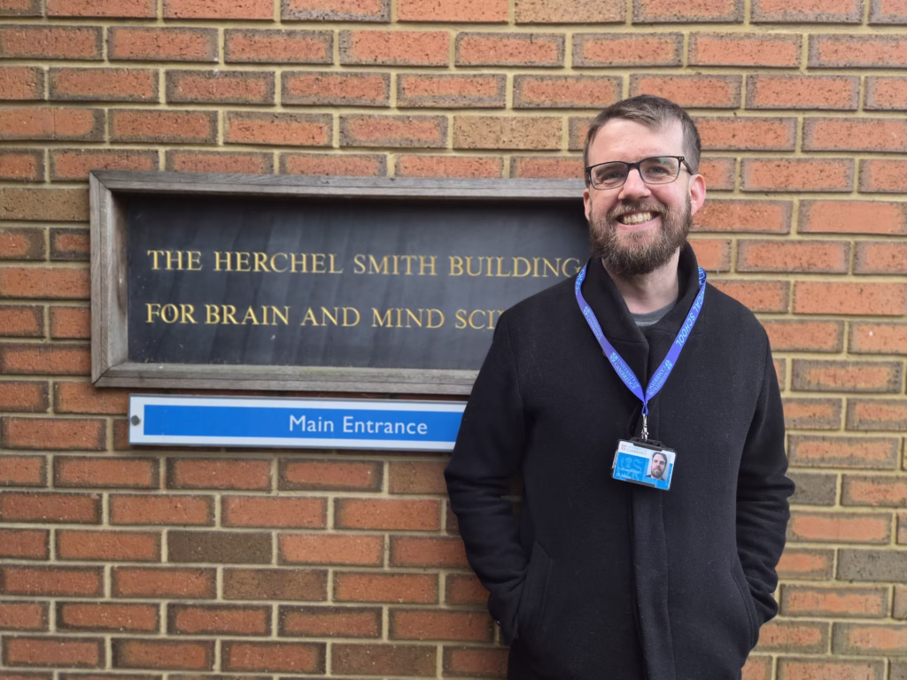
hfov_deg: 73.9
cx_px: 454
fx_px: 603
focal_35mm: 23
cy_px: 340
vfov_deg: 58.9
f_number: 1.8
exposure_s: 1/180
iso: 160
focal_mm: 5.4
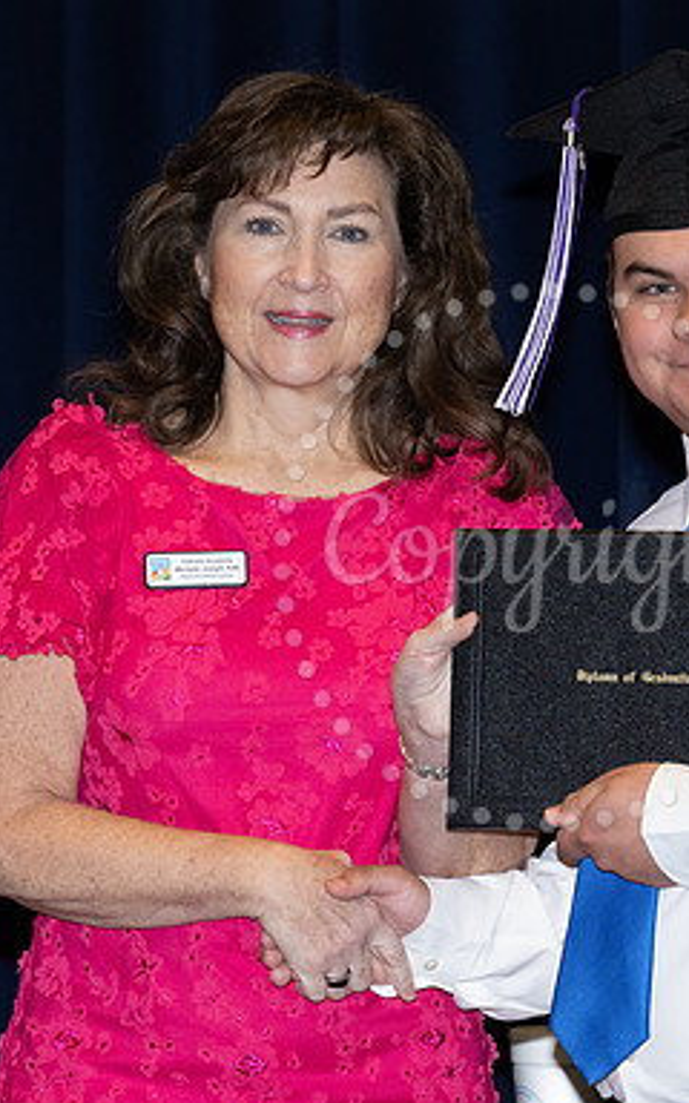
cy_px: 807
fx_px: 8743
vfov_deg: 7.2
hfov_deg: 4.5
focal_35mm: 291
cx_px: 786
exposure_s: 1/80
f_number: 5.6
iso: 640
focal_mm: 105
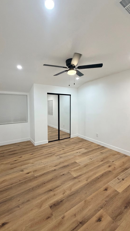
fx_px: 98
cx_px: 59
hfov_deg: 66.9
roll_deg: +0.9
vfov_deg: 99.4
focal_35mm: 16
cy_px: 113
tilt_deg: -1.9
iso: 250
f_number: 2.2
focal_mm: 2.22
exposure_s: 1/120
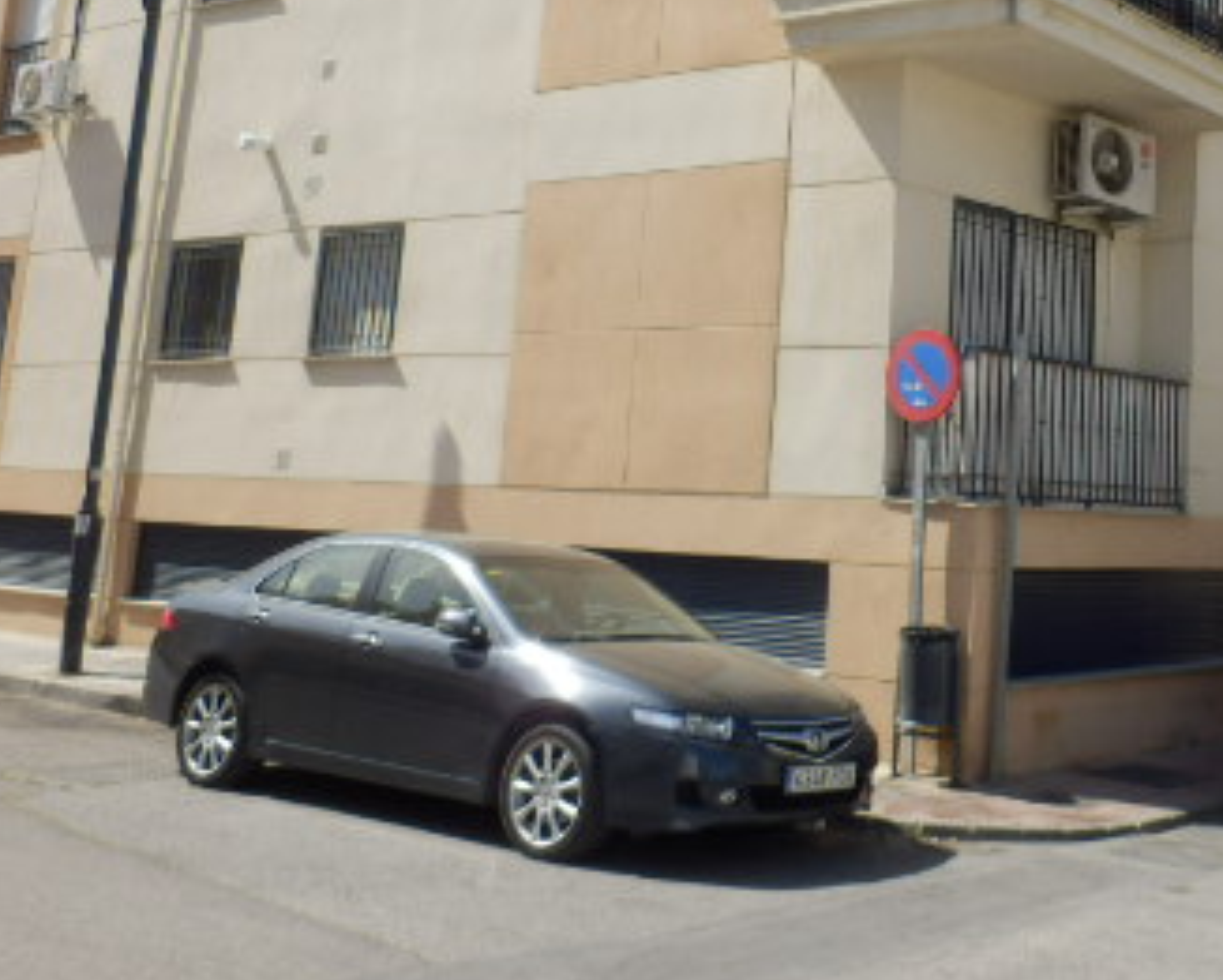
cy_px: 210
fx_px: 1666
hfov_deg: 38.4
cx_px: 1020
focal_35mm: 46
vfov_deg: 32.0
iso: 80
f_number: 7.9
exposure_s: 1/125
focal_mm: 4.2
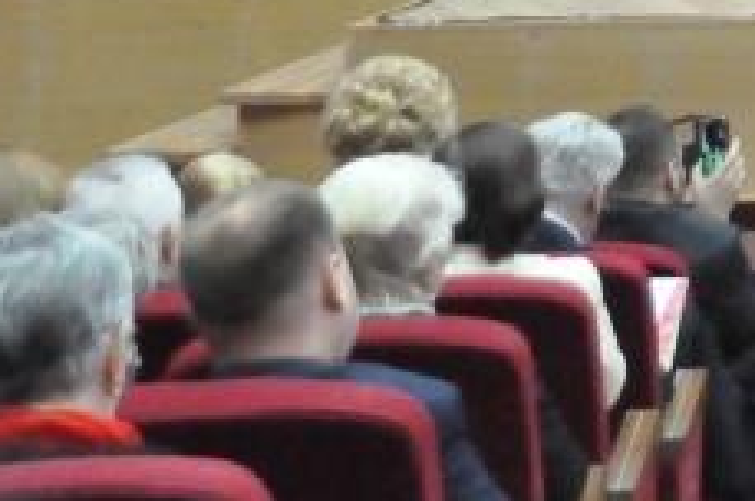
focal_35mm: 215
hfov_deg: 8.9
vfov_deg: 6.2
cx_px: 1675
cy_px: -590
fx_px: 4503
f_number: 5.6
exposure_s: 1/125
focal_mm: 32
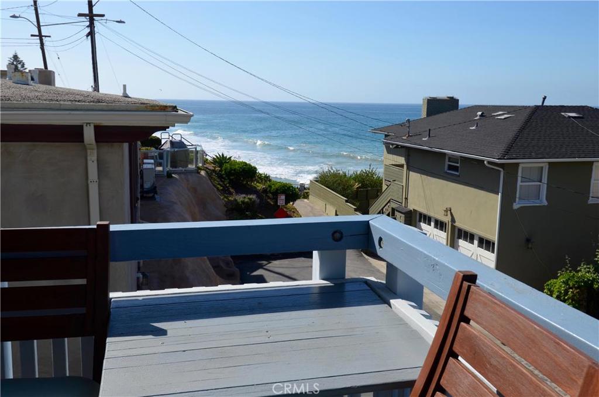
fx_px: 598
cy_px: 198
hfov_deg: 53.2
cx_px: 300
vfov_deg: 36.7
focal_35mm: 36
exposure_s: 1/320
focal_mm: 24
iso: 100
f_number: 9
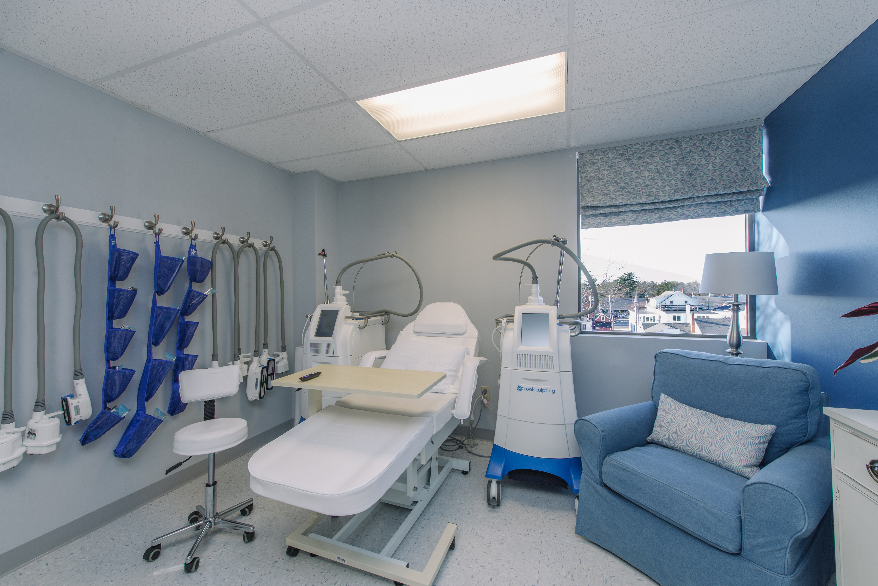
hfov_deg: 104.2
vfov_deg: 81.3
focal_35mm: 14
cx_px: 439
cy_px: 293
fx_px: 342
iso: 200
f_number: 9
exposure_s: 1/13
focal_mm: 14
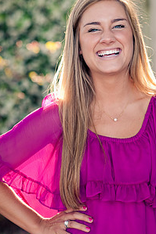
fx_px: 833
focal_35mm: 128
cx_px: 113
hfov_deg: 10.7
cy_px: 113
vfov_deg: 16.0
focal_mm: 85
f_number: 3.2
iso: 250
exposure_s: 1/125
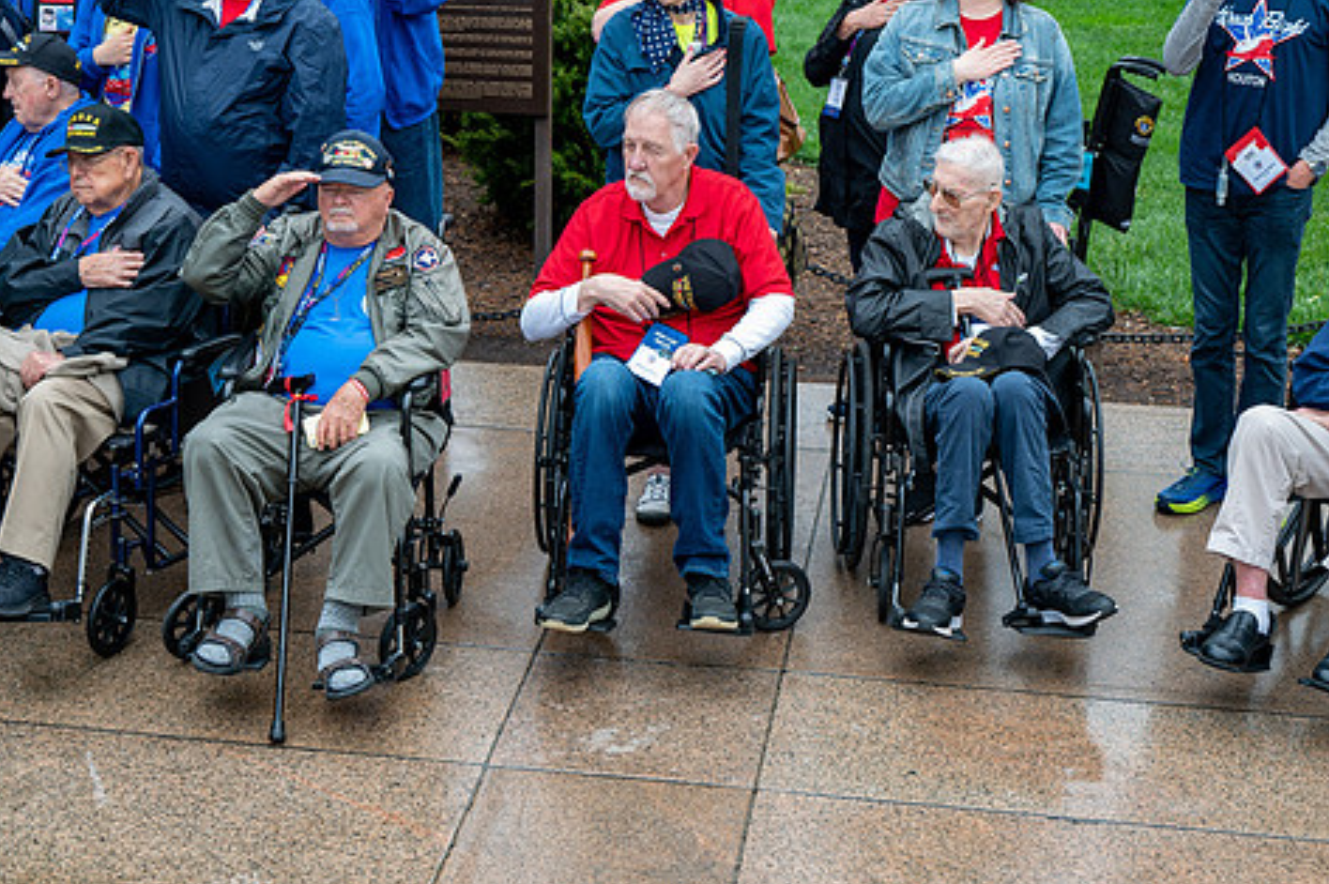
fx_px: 2361
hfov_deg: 31.4
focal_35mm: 64
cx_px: 603
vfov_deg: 21.2
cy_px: 340
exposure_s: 1/100
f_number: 6.3
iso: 280
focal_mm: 49
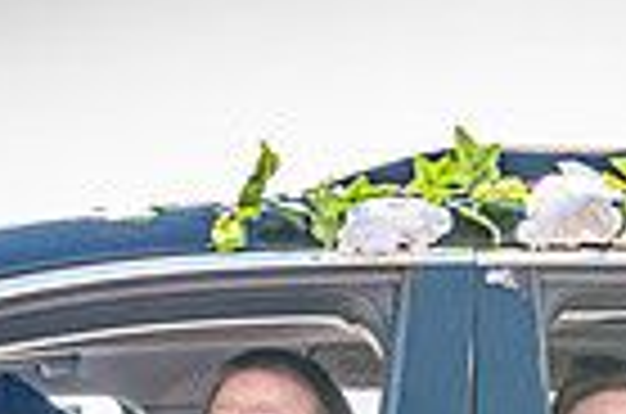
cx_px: 605
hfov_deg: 12.6
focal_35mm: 162
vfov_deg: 8.1
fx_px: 2811
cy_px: 758
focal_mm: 24
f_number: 6.3
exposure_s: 1/160
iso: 200
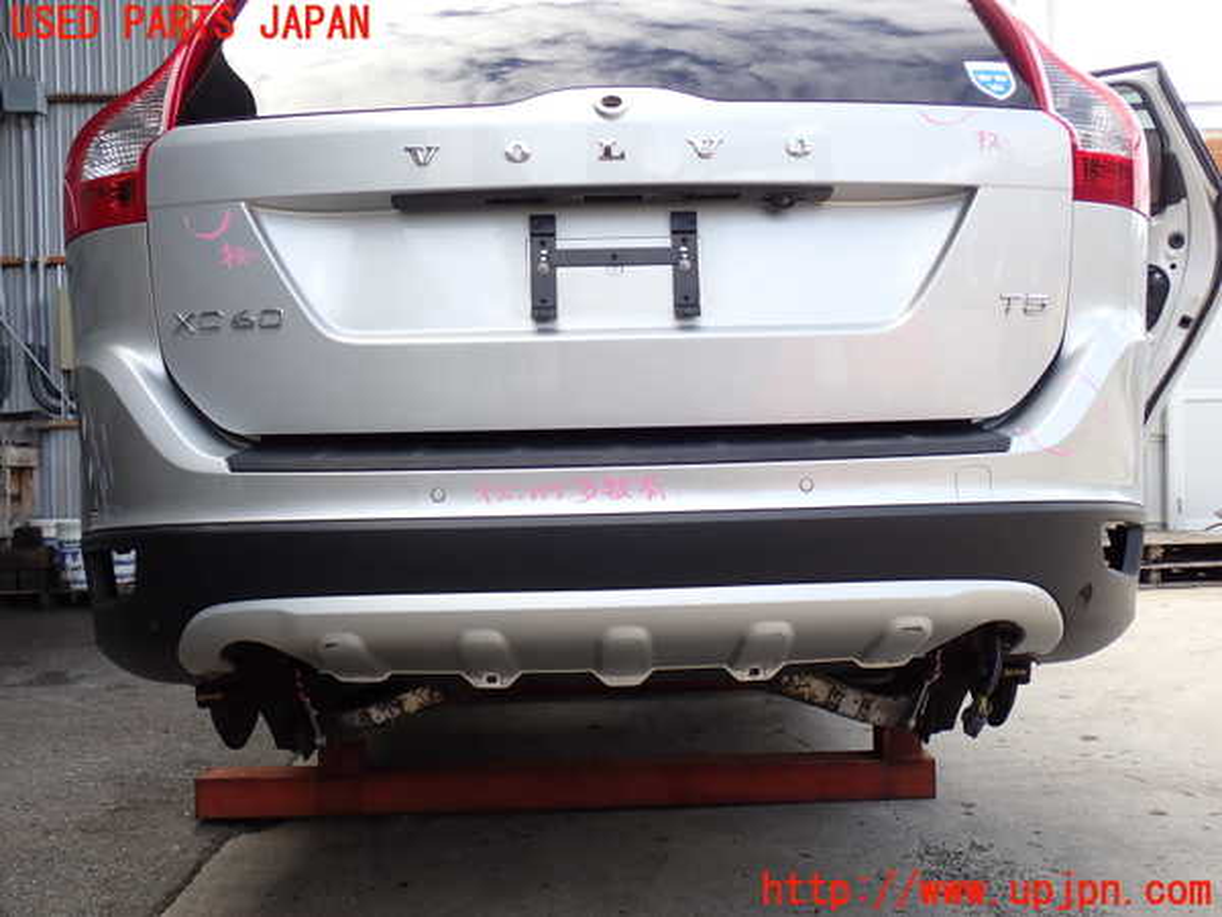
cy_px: 458
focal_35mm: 36
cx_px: 611
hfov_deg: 51.4
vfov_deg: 39.7
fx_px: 1271
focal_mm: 6.37
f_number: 3.5
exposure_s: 1/160
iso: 100
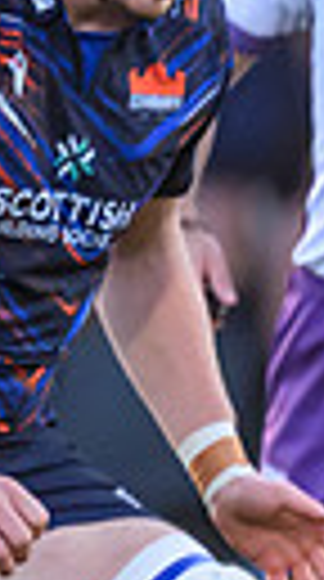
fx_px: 46783
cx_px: 1410
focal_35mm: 3045
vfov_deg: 0.7
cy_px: 452
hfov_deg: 0.4
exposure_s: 1/1250
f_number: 4
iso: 3200
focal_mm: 560
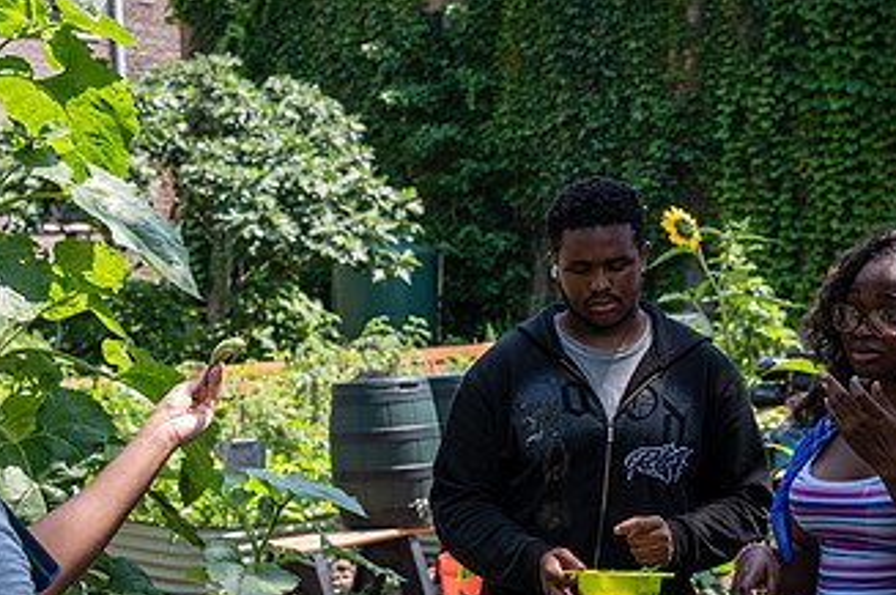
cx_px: 200
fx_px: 1764
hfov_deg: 28.0
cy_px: 348
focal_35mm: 71
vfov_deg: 19.1
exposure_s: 1/500
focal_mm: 40
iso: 200
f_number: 5
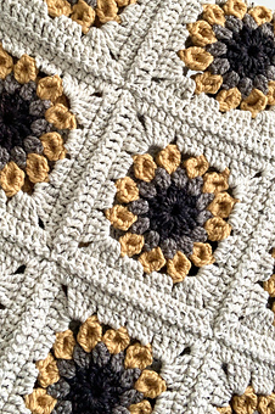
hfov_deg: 27.4
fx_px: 563
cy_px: 156
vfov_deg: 40.1
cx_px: 111
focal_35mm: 49
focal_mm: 2.87
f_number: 2.2
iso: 125
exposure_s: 1/60
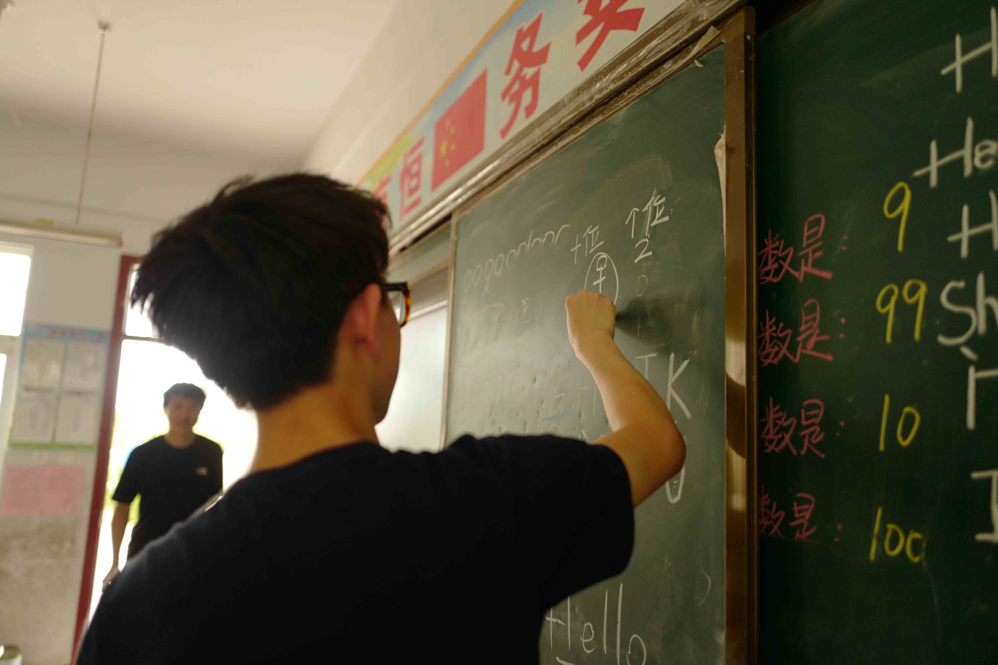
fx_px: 776
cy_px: 332
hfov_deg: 65.5
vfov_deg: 46.4
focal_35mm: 28
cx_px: 499
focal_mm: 28
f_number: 1.7
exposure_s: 1/1000
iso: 640
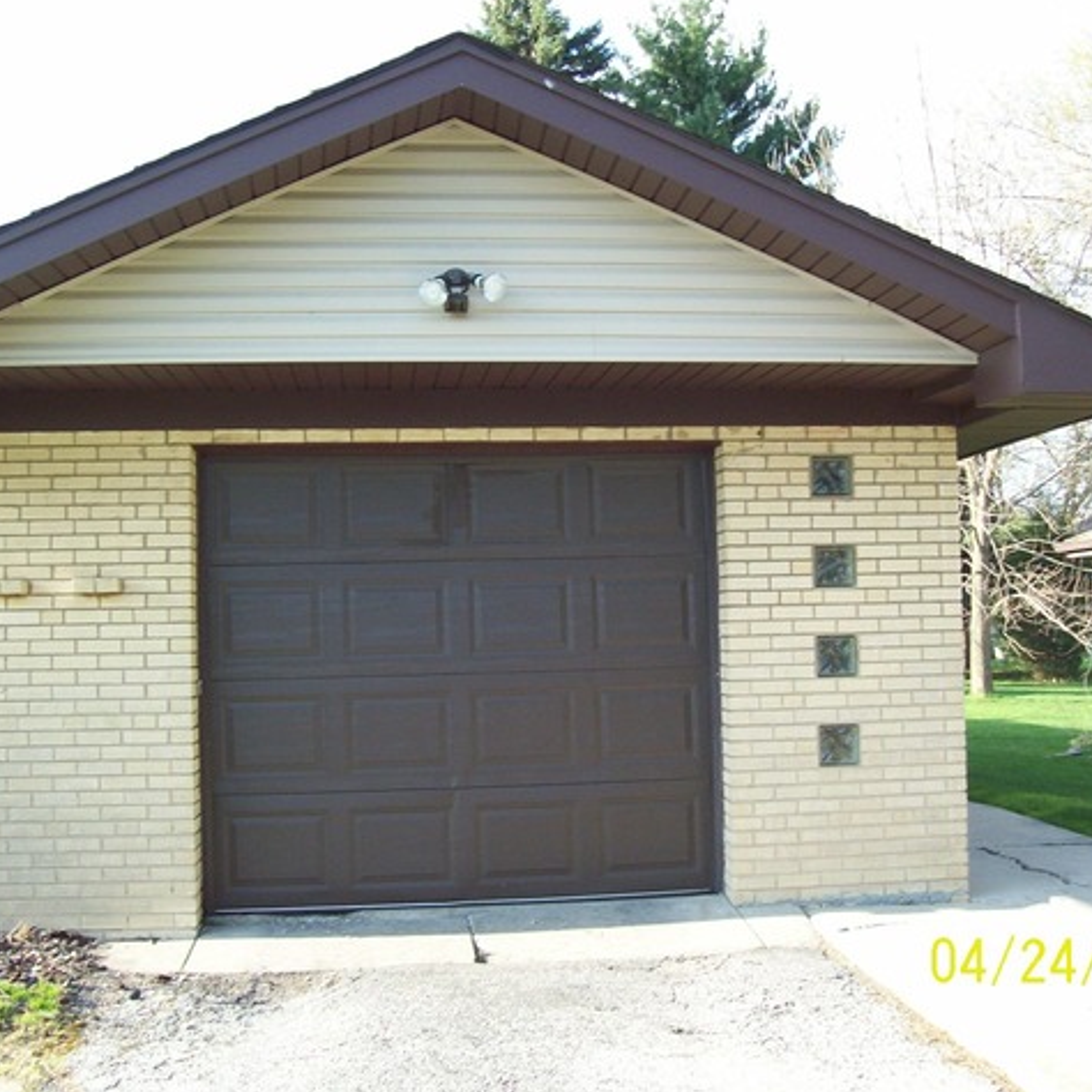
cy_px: 544
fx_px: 1535
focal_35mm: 43
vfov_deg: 39.2
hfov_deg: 39.2
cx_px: 564
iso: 80
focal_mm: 6
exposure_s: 1/186
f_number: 2.7
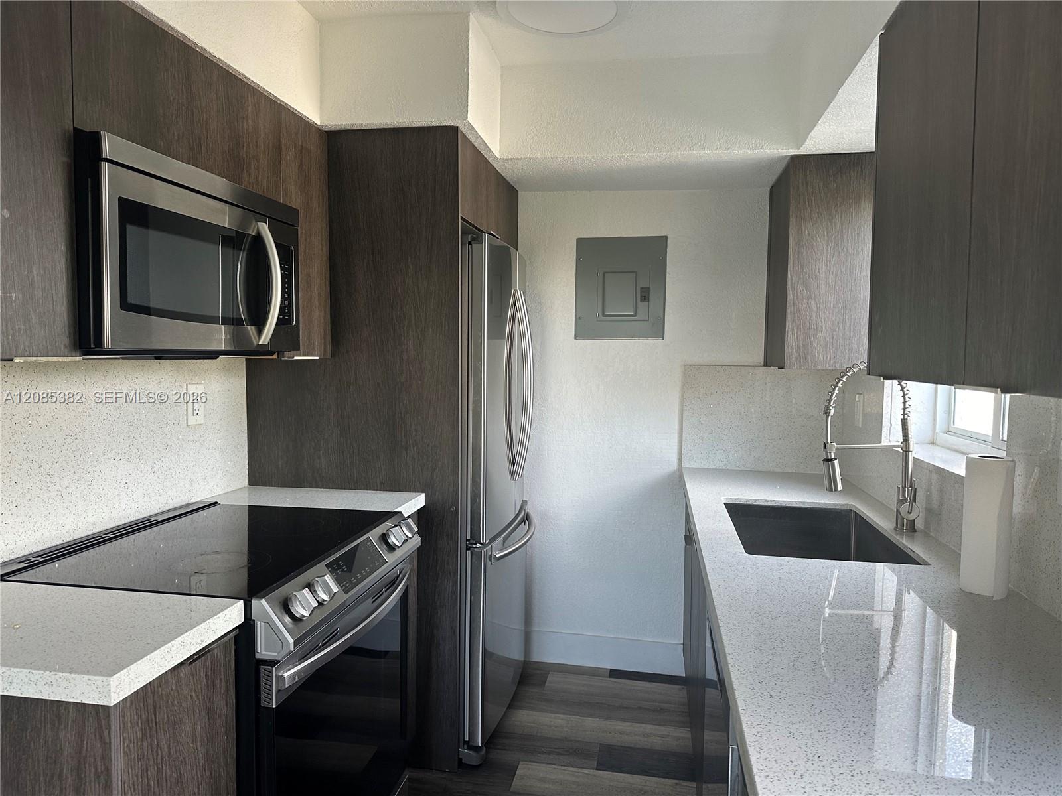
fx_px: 736
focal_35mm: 24
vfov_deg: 56.8
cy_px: 398
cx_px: 531
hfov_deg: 71.6
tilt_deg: -3.8
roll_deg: -0.5
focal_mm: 6.86
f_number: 1.78
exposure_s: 1/121
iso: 160
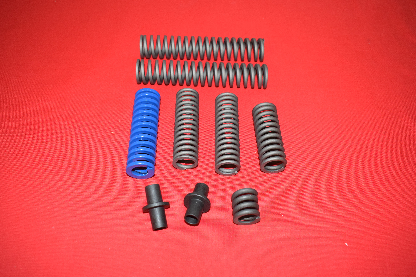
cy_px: 138
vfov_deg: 38.4
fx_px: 399
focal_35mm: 34
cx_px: 208
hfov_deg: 55.1
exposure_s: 1/200
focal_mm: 23
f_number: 5
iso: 1250
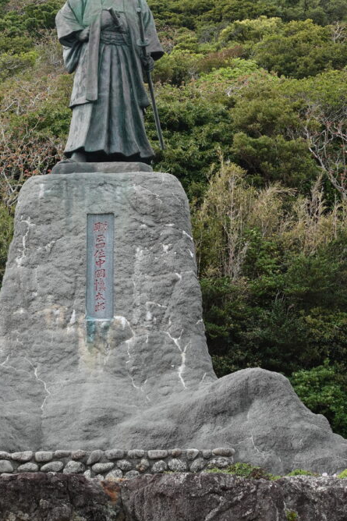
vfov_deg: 29.0
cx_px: 114
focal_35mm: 69
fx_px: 998
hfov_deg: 19.7
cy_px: 168
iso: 125
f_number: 4
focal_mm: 16.62
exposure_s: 1/250
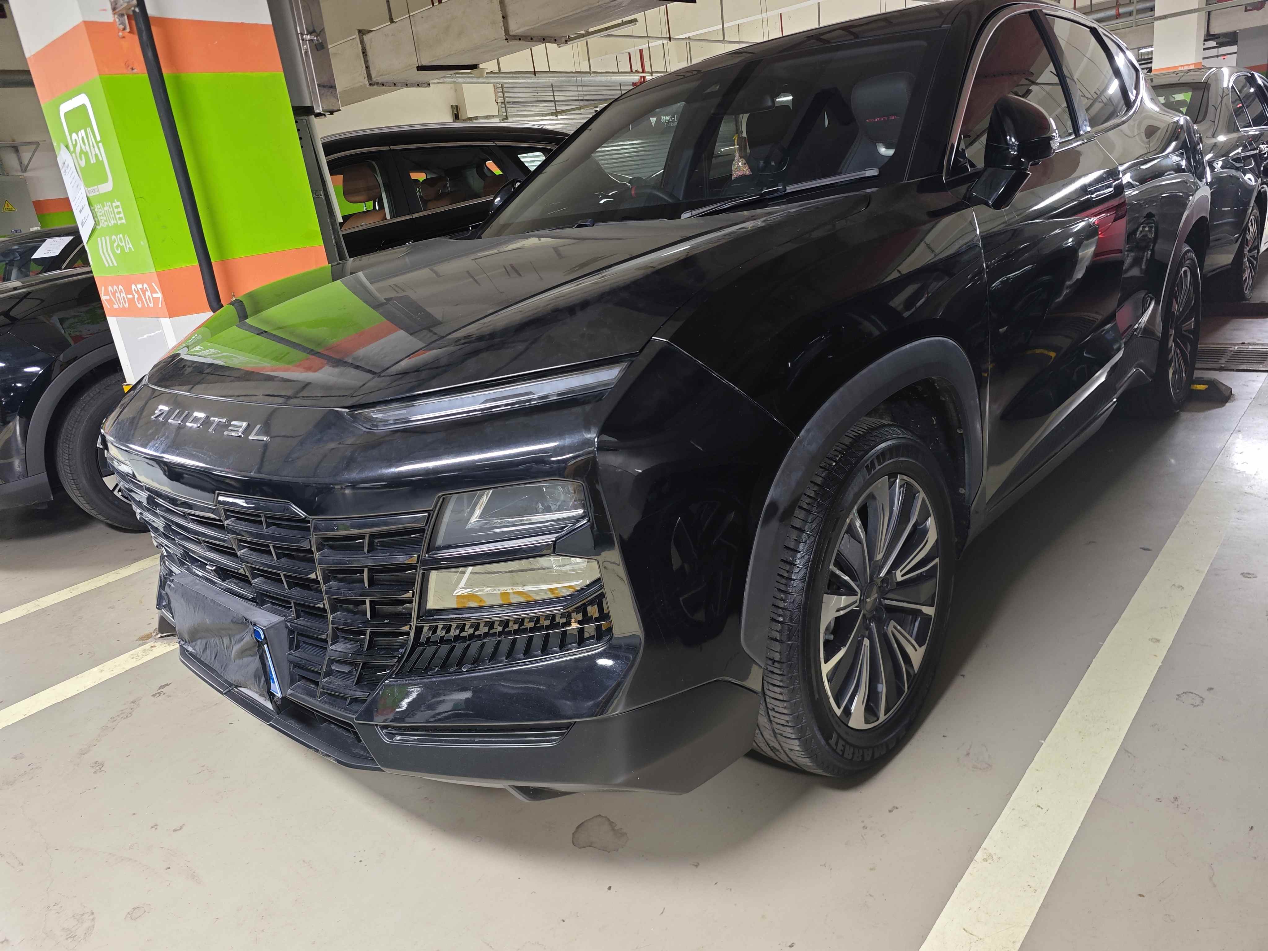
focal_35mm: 23
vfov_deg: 58.9
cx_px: 634
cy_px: 476
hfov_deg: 73.9
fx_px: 842
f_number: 1.9
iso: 320
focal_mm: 8.7
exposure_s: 1/40
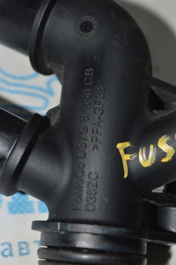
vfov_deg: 24.6
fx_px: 606
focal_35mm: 82
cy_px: 132
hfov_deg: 16.5
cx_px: 88
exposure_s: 1/60
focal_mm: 55
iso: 100
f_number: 8
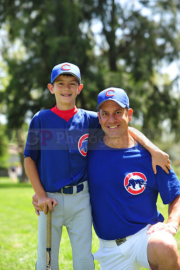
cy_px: 135
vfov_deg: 15.2
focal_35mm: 135
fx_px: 1014
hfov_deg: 10.1
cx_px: 90
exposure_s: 1/320
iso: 200
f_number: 5.6
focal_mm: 135
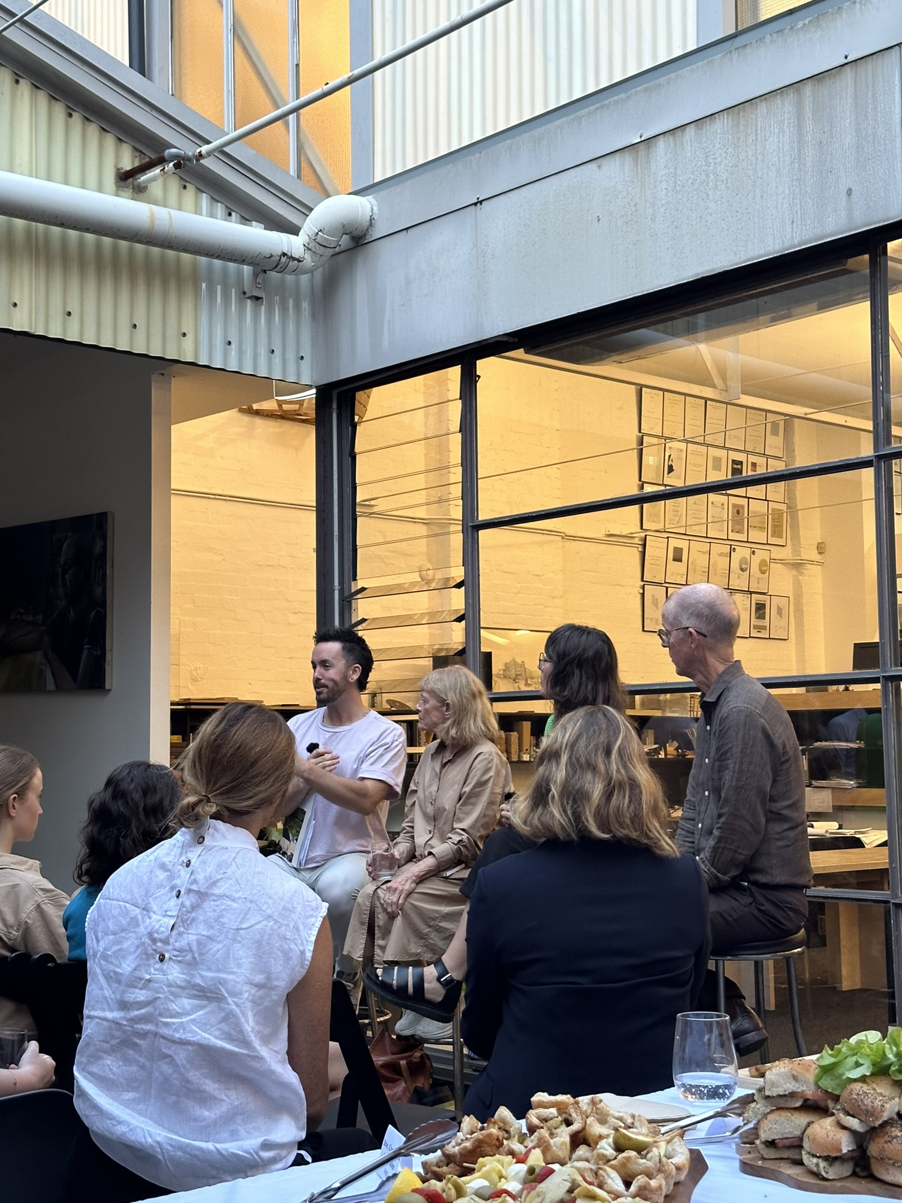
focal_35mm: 49
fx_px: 1702
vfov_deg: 38.9
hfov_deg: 29.7
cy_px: 608
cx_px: 454
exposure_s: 1/50
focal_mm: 6.86
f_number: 1.78
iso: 200
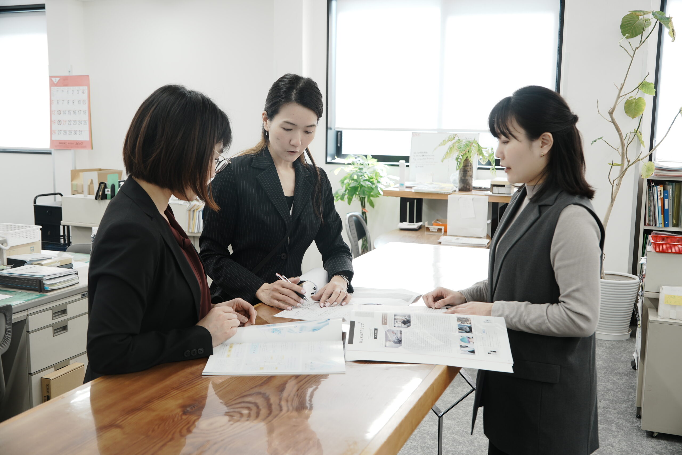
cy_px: 228
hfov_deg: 48.5
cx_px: 341
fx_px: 758
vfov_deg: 33.4
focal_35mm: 40
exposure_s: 1/20
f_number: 4
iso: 100
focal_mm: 27
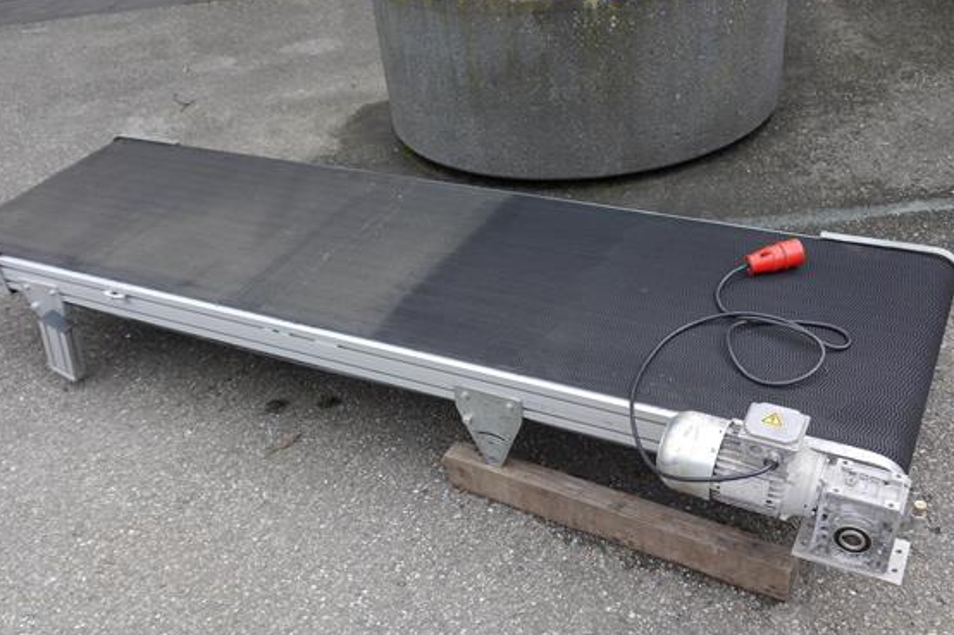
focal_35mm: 36
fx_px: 954
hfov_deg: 53.1
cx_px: 457
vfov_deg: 36.7
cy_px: 392
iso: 160
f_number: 4.5
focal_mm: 15
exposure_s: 1/200
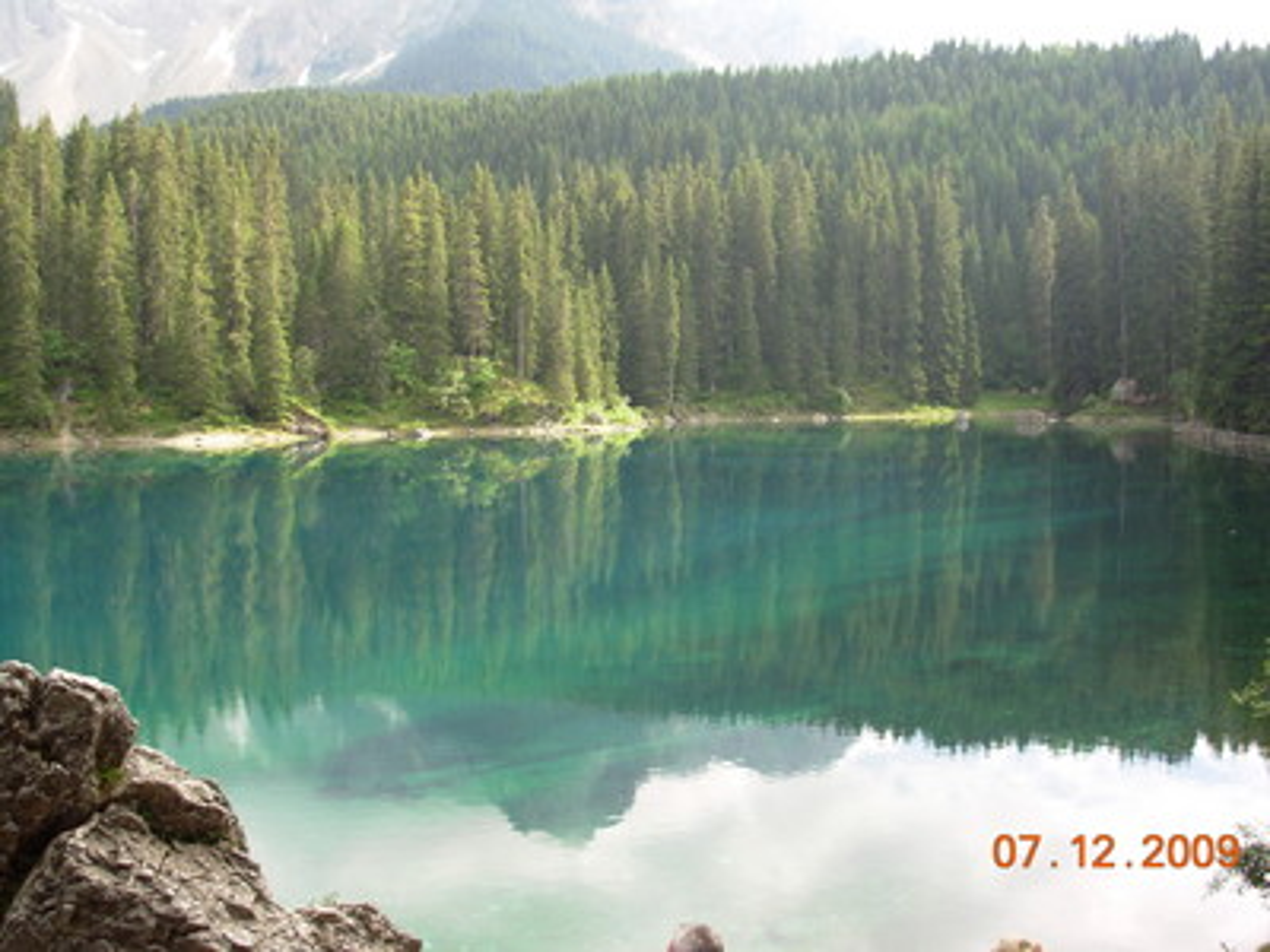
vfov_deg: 37.7
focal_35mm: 38
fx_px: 1394
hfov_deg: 49.0
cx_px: 635
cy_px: 476
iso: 50
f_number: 2.9
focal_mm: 6.3
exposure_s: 1/222
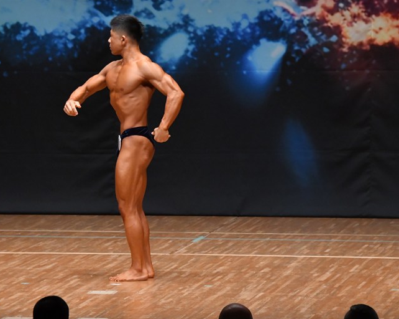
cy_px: 160
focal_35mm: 306
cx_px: 163
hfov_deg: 6.3
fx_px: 3612
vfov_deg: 5.1
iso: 5000
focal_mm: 180
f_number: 5.6
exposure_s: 1/400
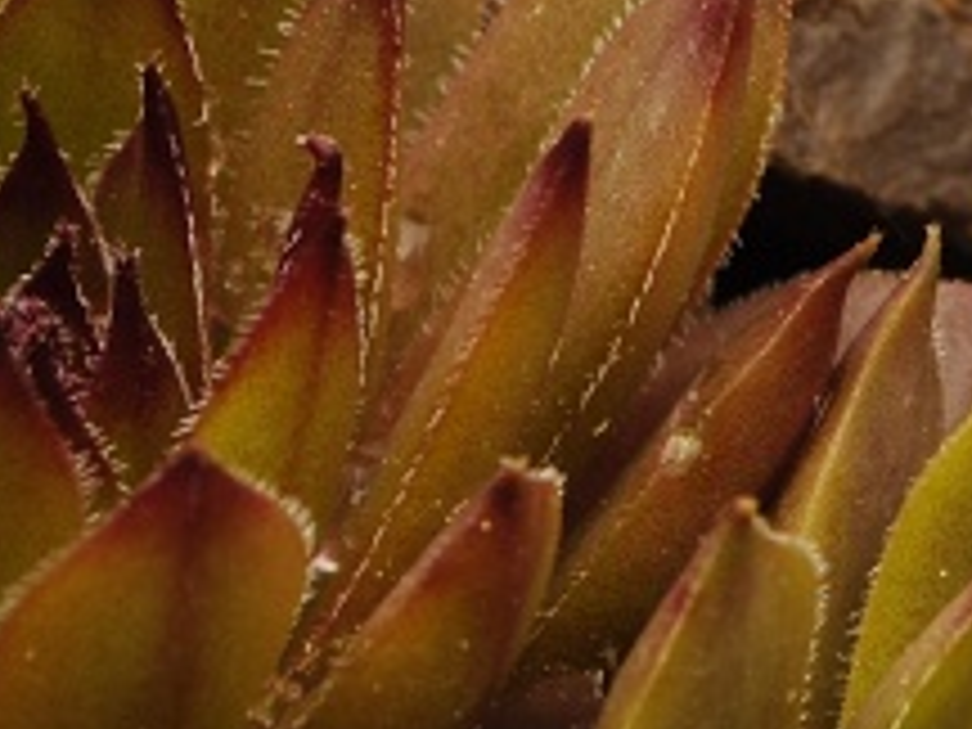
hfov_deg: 4.4
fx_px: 12770
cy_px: 4
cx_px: 482
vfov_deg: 3.3
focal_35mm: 455
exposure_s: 1/25
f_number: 14
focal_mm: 85
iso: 200
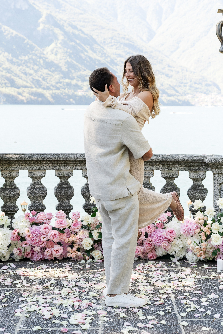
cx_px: 112
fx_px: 585
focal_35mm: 63
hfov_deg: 21.6
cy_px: 167
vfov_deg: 31.9
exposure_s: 1/250
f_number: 5.6
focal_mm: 63
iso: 250
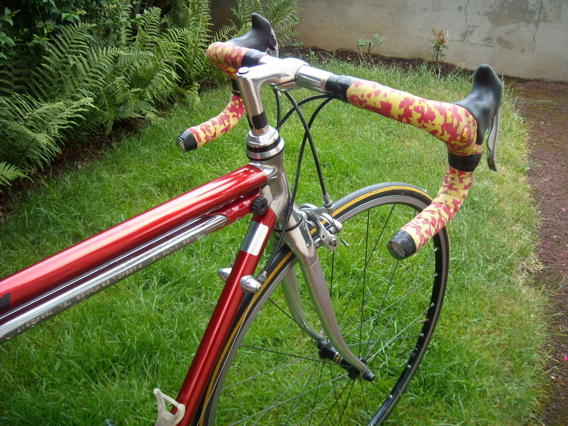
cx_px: 284
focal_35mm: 35
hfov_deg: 52.6
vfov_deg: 40.7
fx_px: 574
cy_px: 213
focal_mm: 5.7
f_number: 2.8
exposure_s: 1/129
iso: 64
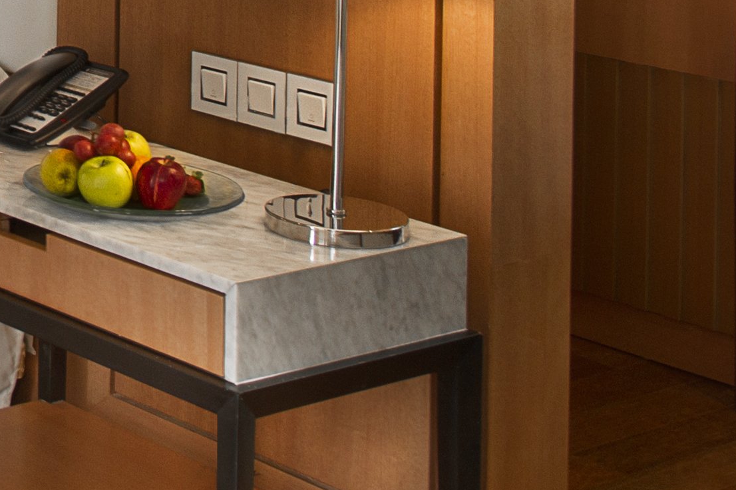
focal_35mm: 96
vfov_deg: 13.0
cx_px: -418
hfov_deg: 18.4
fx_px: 1962
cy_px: -381
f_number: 10
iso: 200
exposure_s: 1/15
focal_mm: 18
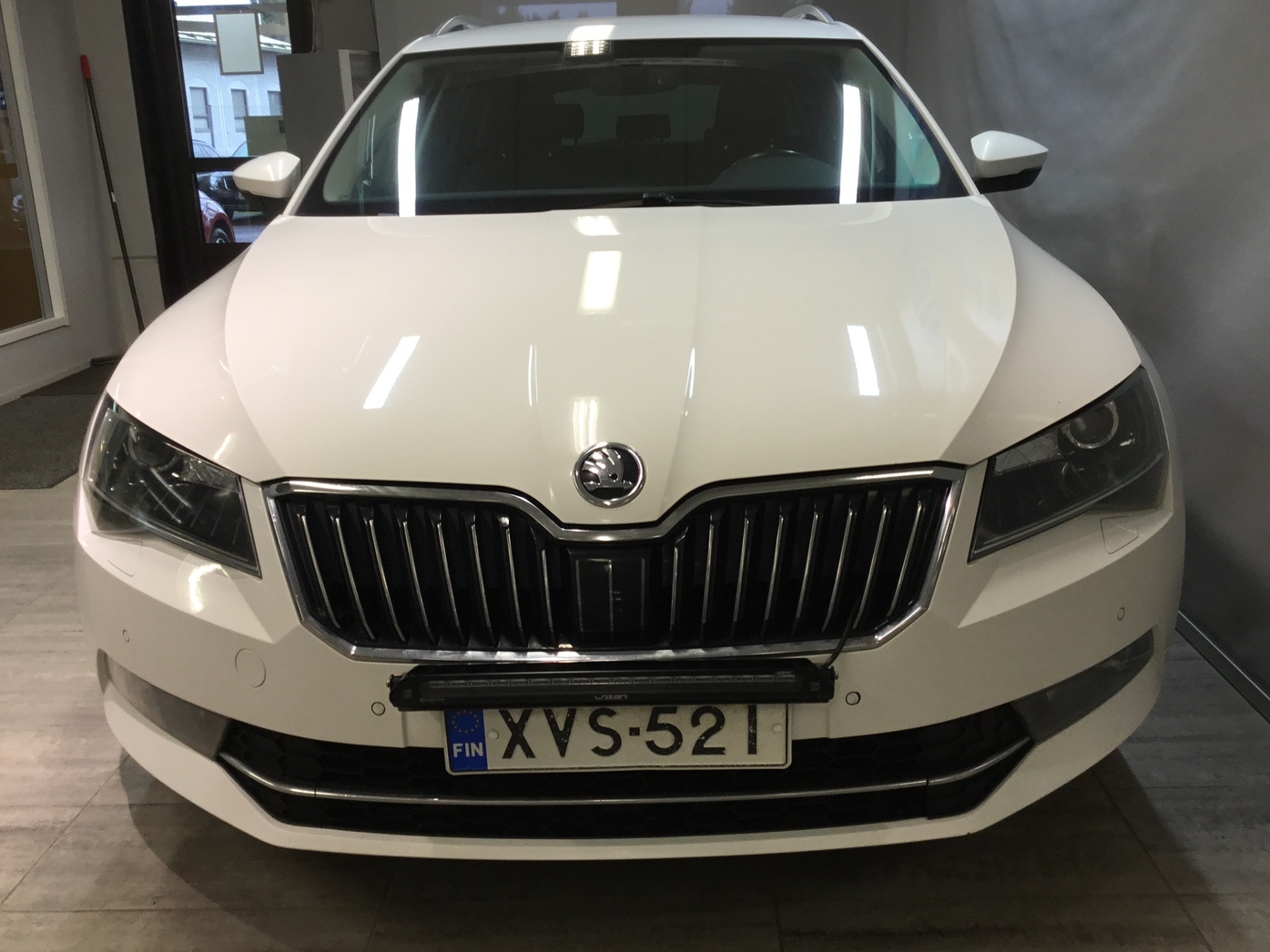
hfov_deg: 56.8
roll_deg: +3.1
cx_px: 645
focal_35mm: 32
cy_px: 477
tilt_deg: -16.2
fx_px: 1174
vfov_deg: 44.2
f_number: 2.4
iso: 32
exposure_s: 1/50
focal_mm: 3.3
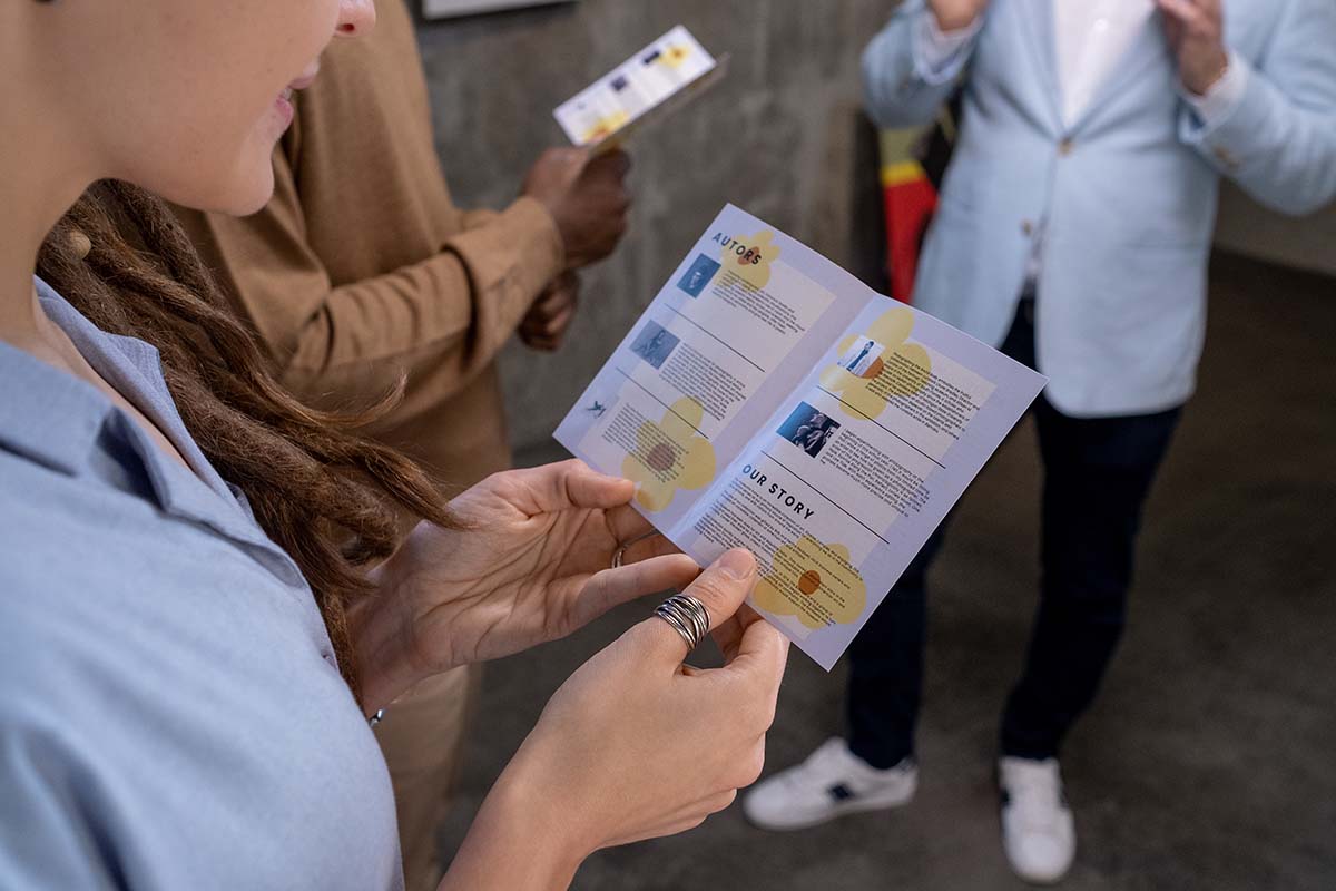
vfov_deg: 37.9
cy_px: 446
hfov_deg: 54.4
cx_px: 668
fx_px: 1299
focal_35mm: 35
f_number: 4
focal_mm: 23
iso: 800
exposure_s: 1/250
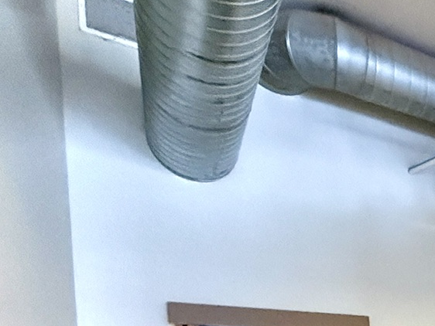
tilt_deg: -3.0
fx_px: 641
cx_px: 731
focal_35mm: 51
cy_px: 417
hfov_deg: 24.0
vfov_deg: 25.0
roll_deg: +0.3
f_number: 2.2
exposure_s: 1/60
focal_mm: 2.22
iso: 640
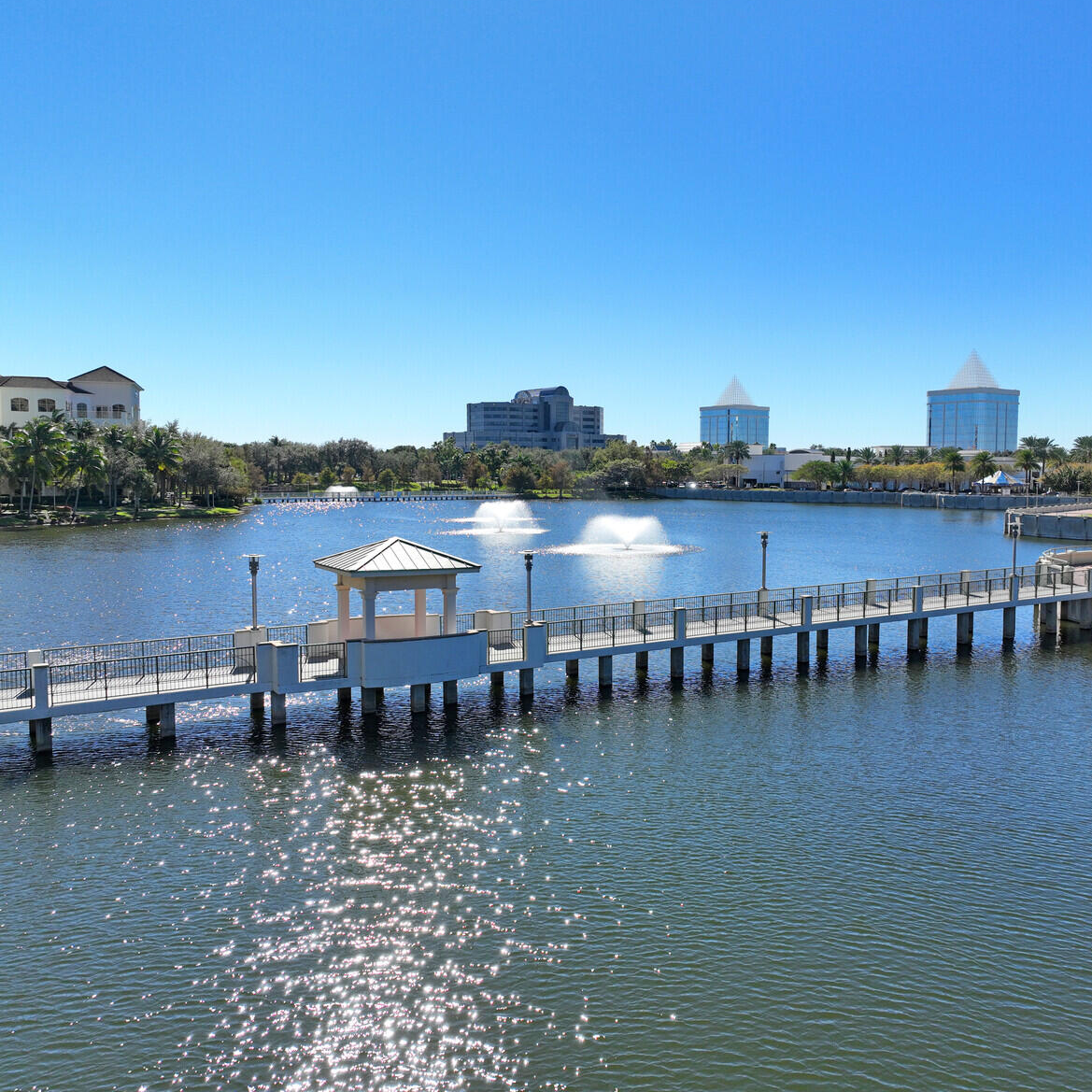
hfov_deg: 55.4
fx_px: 1035
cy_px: 553
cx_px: 627
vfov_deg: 55.6
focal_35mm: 29
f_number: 2.8
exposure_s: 1/320
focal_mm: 12.29
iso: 120
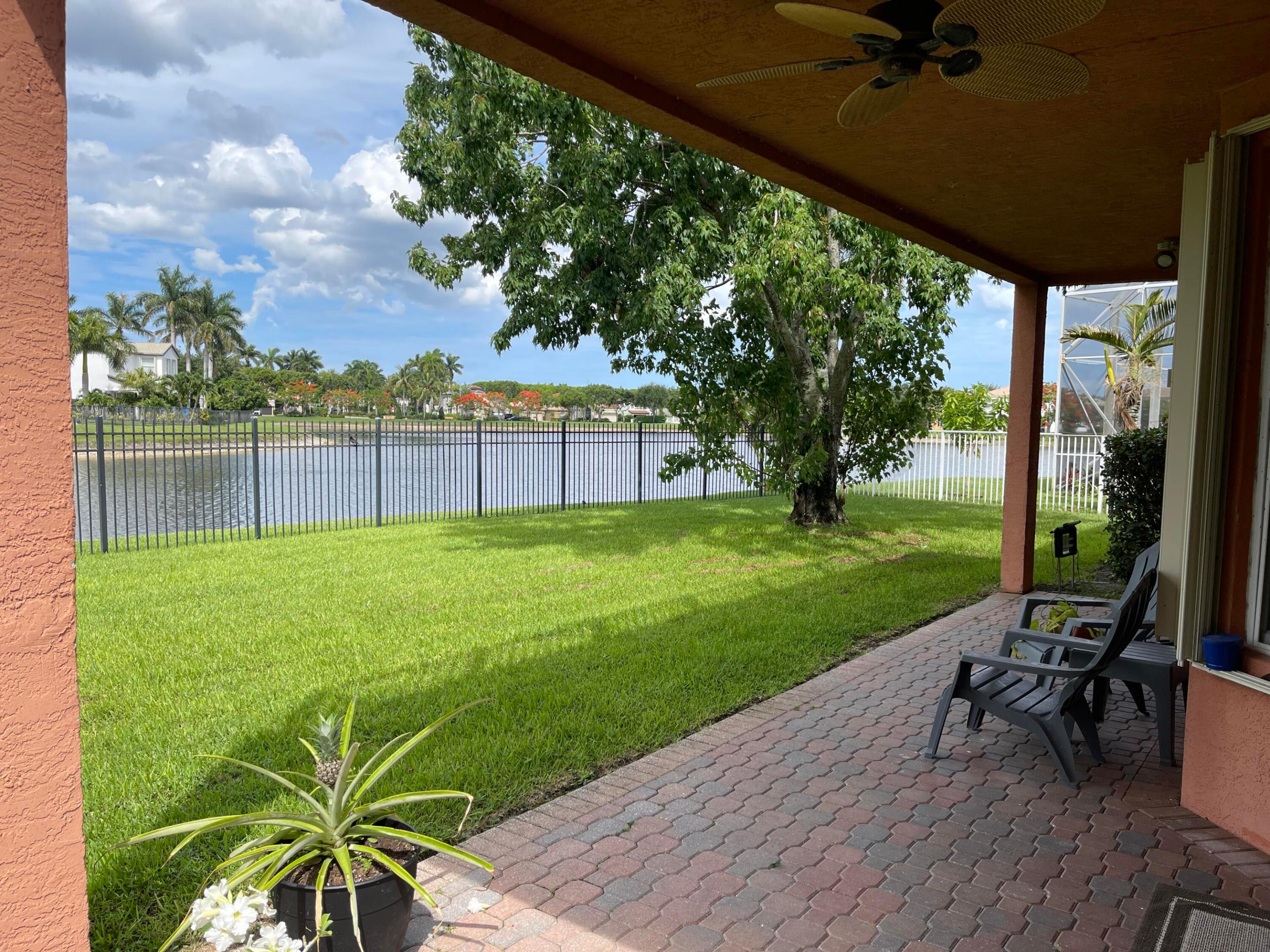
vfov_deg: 54.9
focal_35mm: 25
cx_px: 635
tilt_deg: -5.7
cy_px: 476
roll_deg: -0.9
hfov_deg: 69.4
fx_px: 917
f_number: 1.6
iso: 32
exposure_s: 1/2203
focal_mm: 5.1
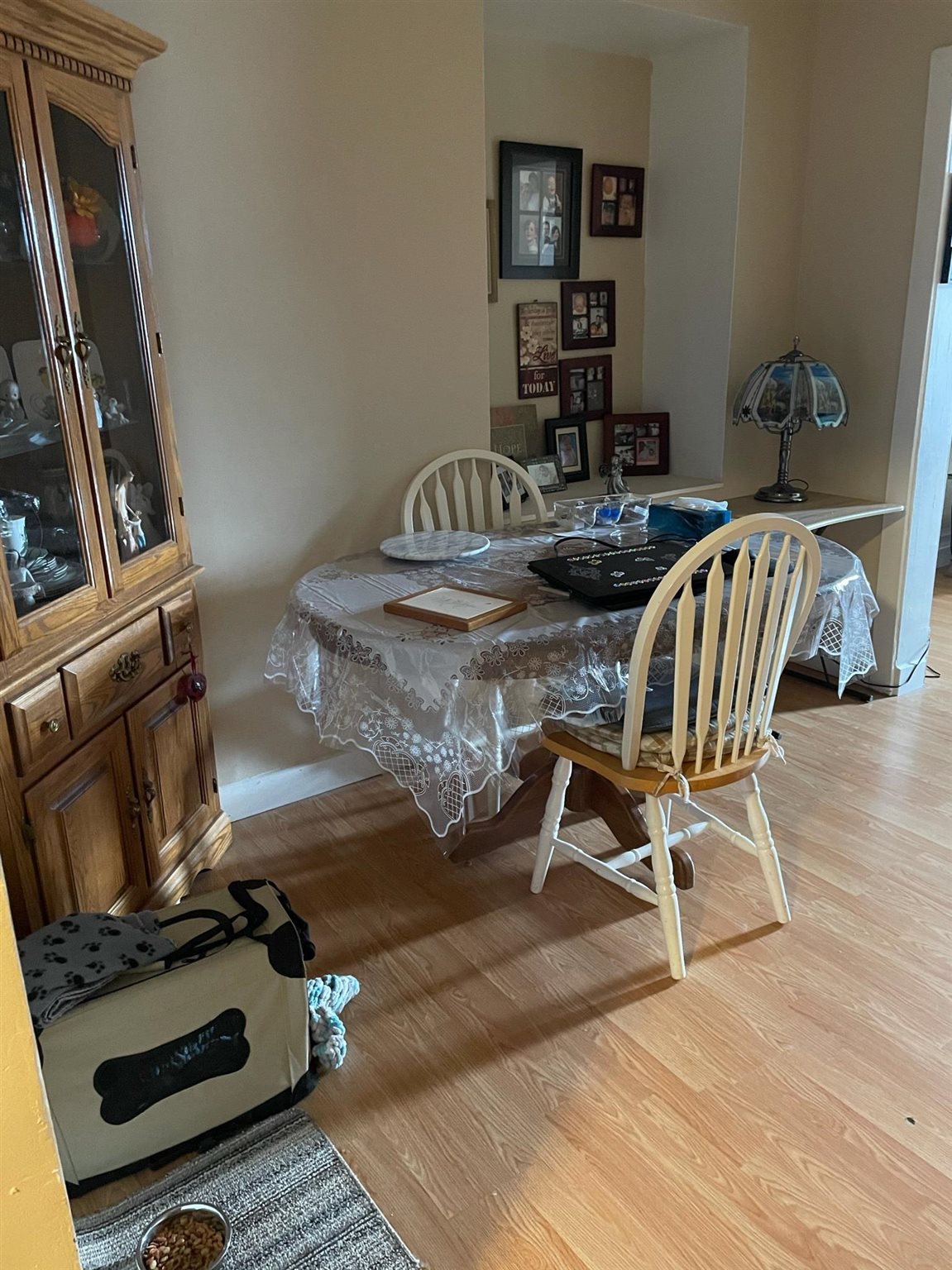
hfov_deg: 53.0
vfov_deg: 67.3
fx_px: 954
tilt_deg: -16.9
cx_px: 476
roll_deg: +2.0
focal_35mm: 26
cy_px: 635
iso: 800
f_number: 1.6
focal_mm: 4.2
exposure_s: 1/30
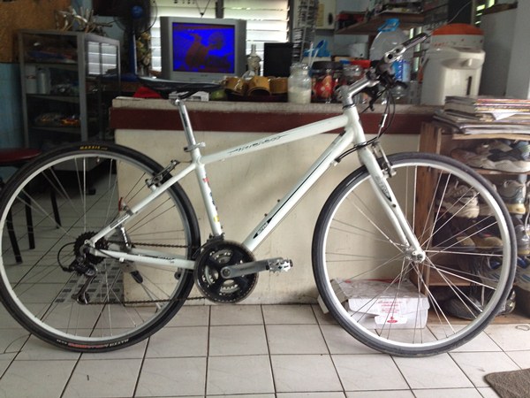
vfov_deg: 40.7
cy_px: 199
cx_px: 265
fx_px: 536
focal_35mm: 35
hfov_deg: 52.6
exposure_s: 1/20
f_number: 2.4
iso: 80
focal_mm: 4.28
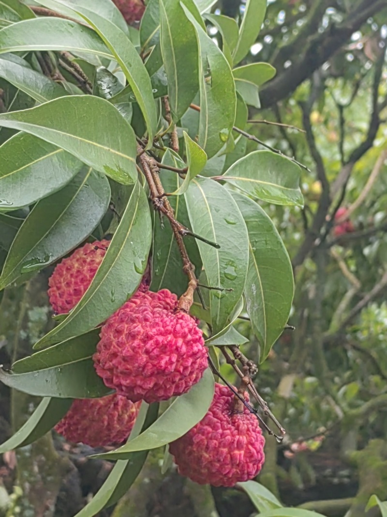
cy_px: 258
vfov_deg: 19.8
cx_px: 194
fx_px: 1476
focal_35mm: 99
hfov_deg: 14.9
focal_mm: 5.52
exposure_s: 1/501
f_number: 1.9
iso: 50
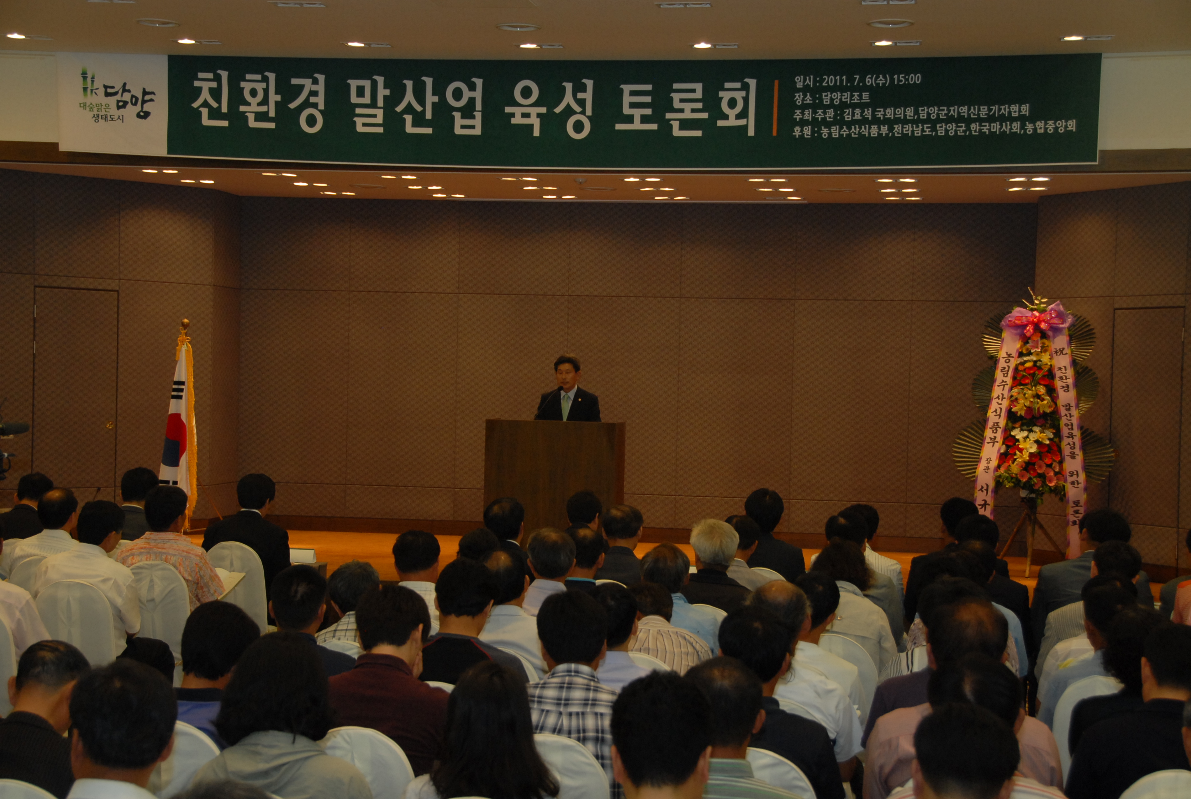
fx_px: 2188
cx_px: 596
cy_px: 400
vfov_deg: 20.7
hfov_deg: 30.5
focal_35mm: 66
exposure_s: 1/60
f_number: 6.3
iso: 500
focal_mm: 44
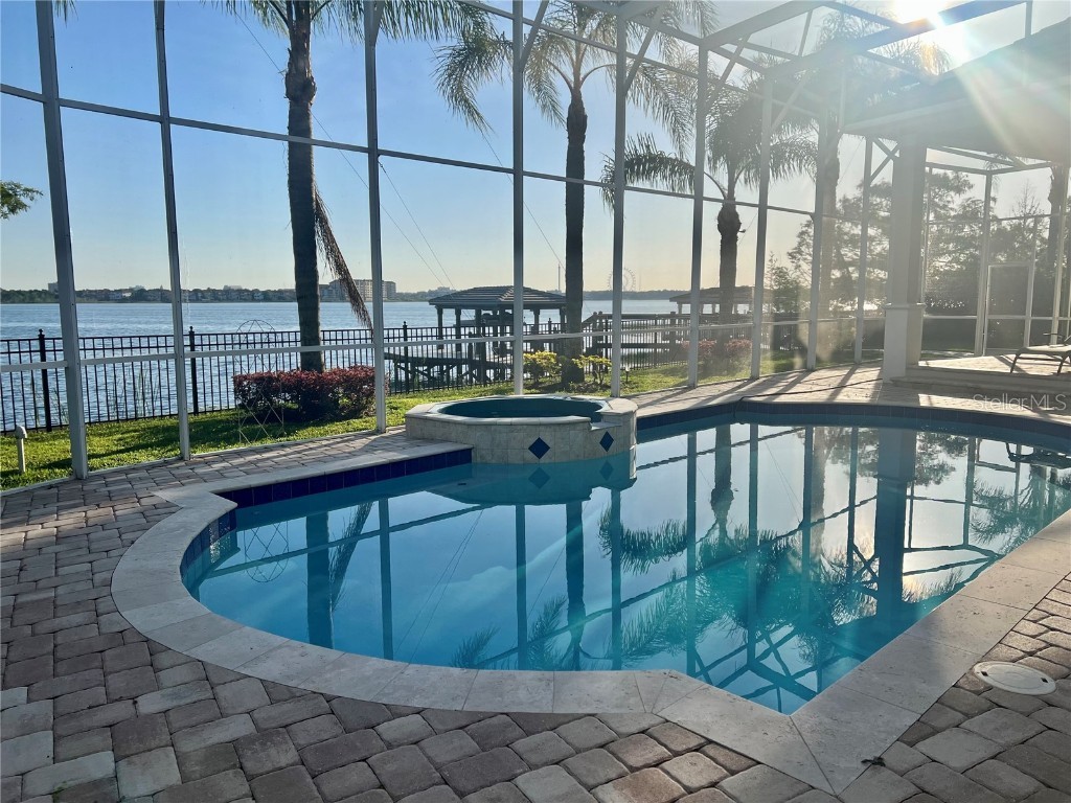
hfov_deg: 67.3
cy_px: 402
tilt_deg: -8.3
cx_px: 536
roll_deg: +0.0
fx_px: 804
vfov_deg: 53.1
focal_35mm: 26
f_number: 1.5
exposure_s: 1/4115
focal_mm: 5.7
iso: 50
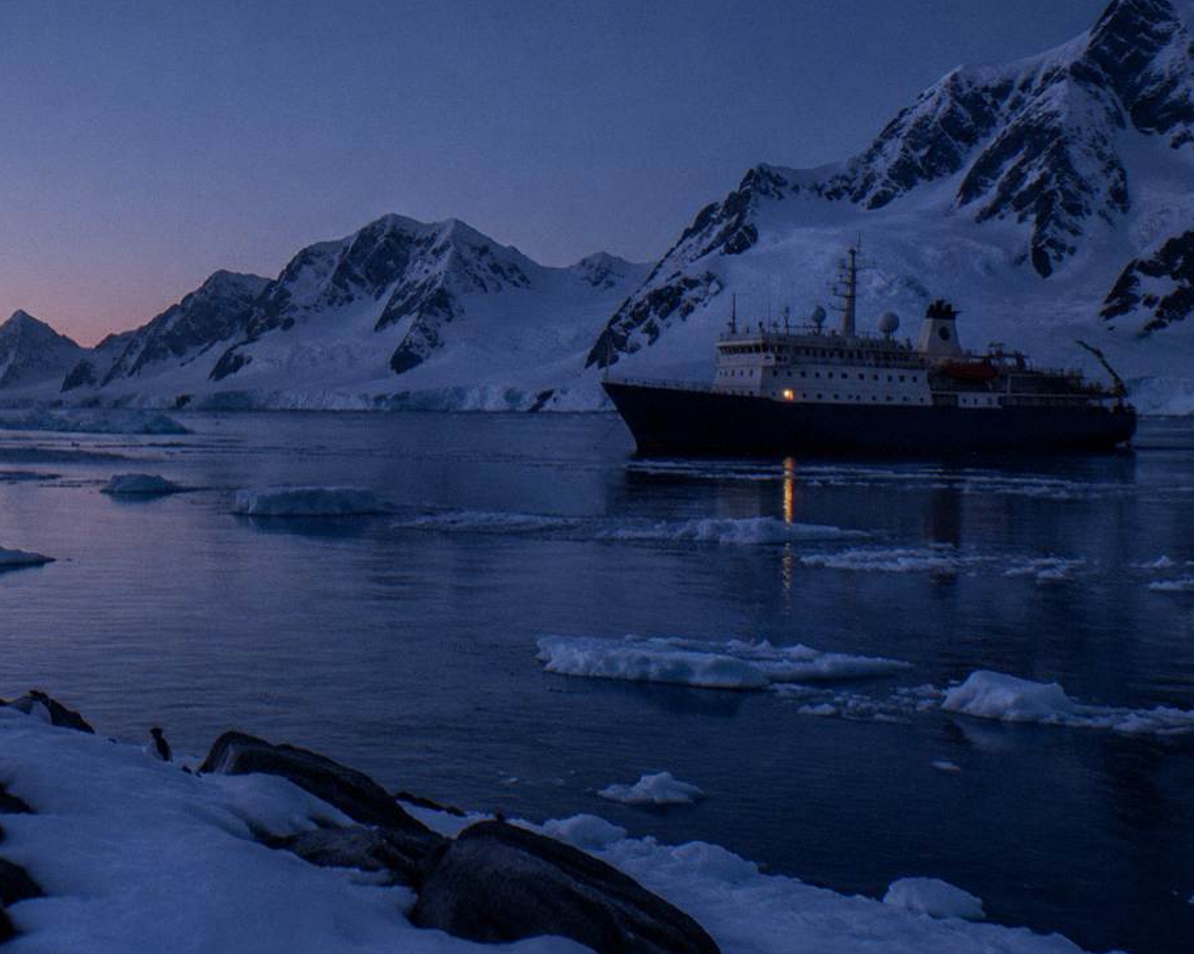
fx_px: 2190
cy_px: 434
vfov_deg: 24.6
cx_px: 562
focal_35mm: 62
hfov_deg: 30.5
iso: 6400
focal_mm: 47
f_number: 9
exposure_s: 1/25
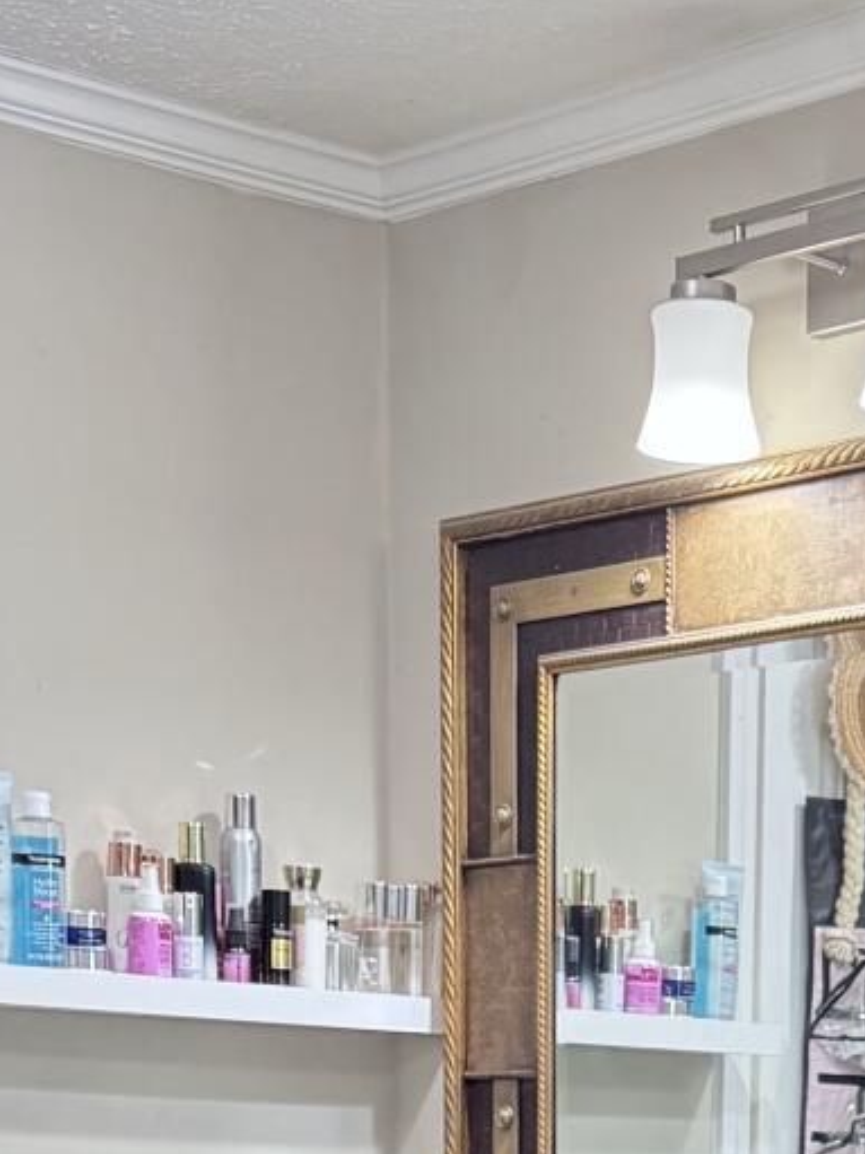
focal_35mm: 94
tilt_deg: -10.6
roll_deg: -1.3
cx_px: 734
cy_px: 1816
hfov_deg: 15.6
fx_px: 3133
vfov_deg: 18.2
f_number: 1.78
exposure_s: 1/60
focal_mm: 6.76
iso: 400
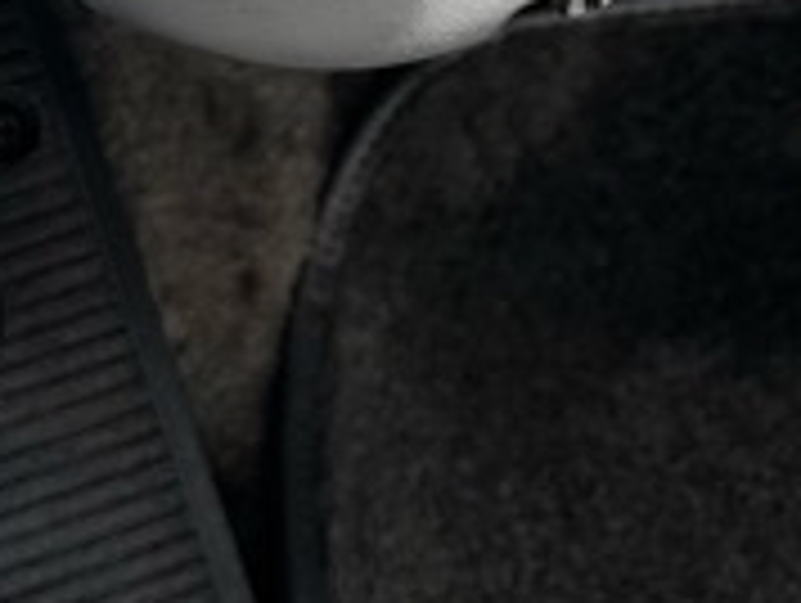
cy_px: 50
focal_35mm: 138
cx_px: 837
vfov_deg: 10.7
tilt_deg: -20.8
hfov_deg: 14.0
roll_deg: +7.0
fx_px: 3198
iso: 80
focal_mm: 6.76
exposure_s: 1/121
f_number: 1.78
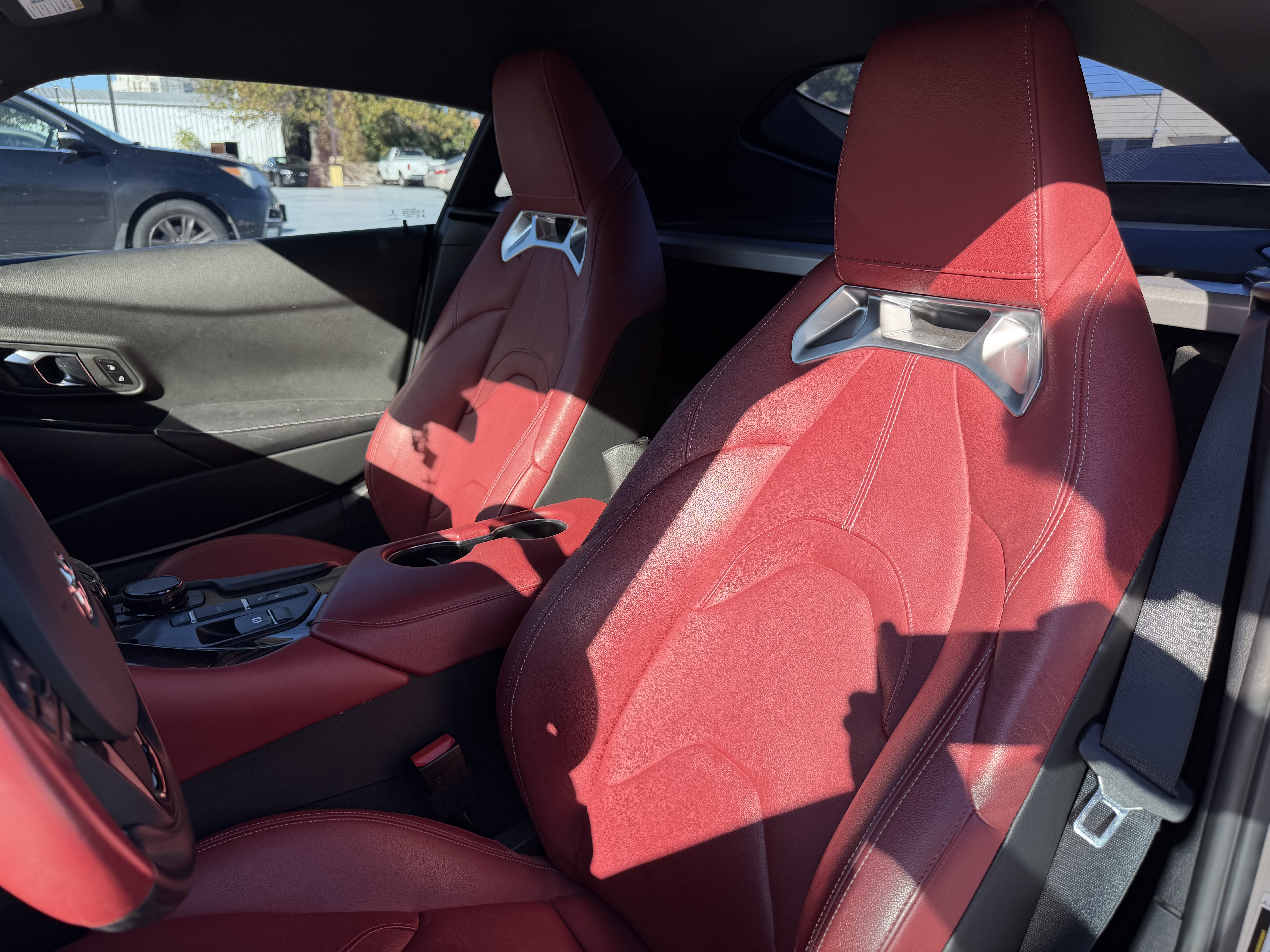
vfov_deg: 56.8
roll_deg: -0.2
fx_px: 881
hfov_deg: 71.6
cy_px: 476
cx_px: 635
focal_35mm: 24
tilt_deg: -18.5
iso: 80
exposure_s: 1/868
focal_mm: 6.76
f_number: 1.78
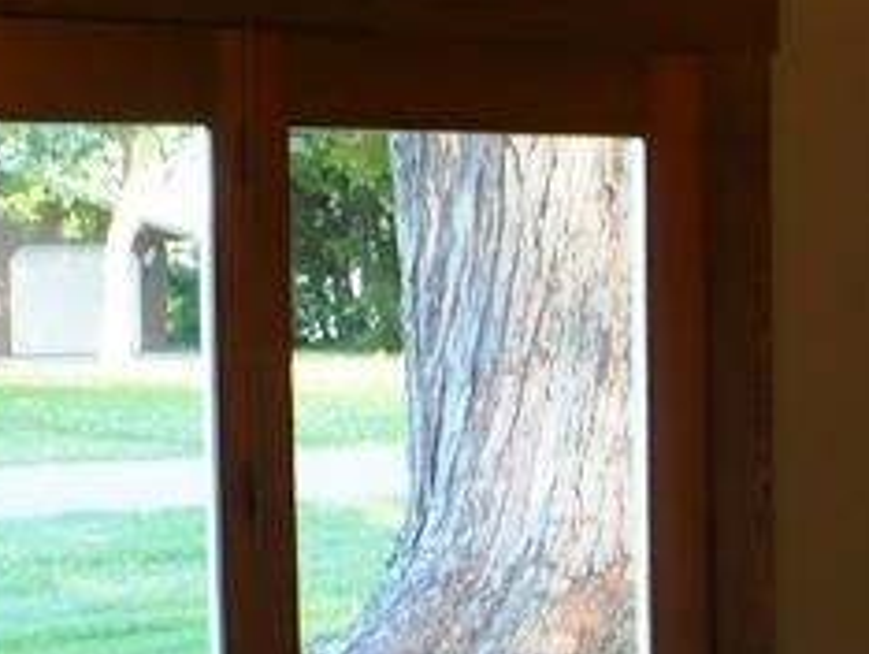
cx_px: 895
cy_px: 609
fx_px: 2538
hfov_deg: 18.8
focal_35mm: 101
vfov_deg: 14.5
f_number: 2.8
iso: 200
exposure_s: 1/30
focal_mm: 6.1
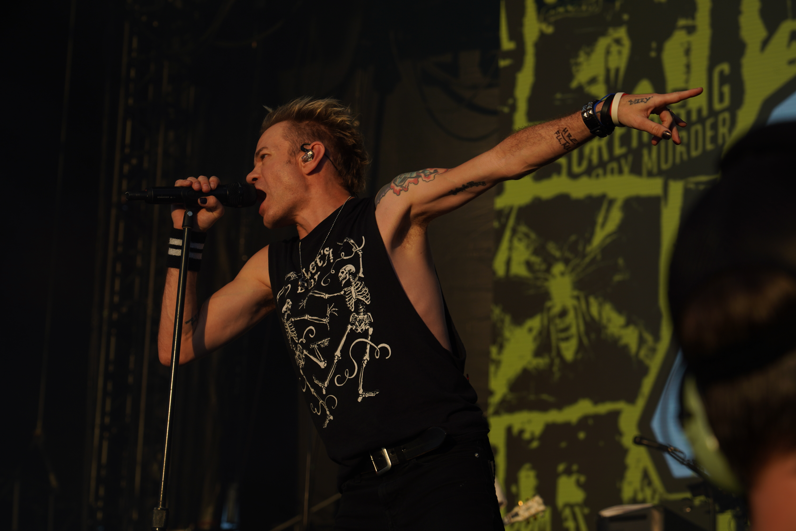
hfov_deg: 19.5
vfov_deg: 13.0
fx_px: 2321
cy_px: 266
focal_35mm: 105
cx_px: 398
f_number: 8
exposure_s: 1/500
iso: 100
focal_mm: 105
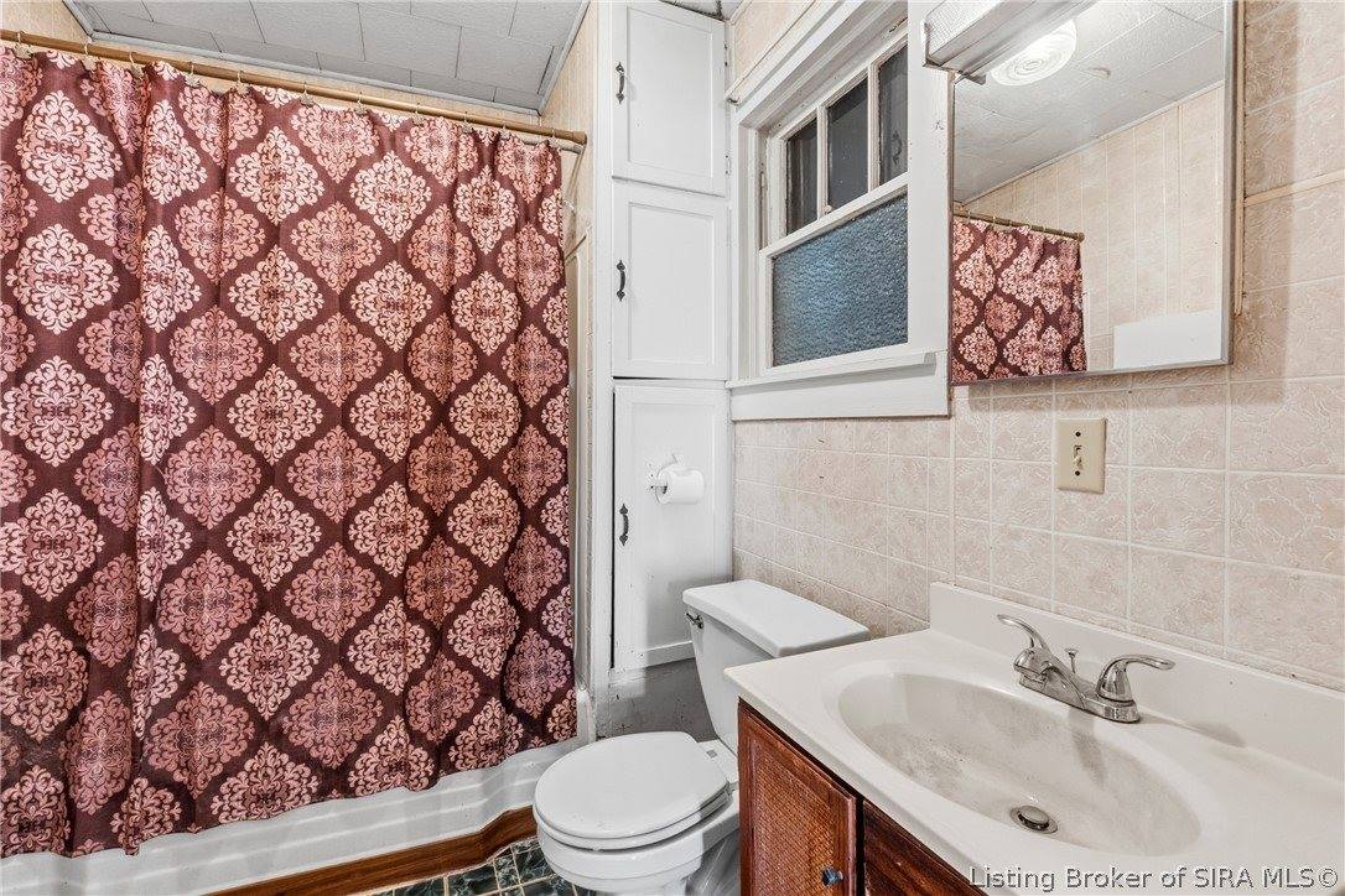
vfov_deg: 77.3
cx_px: 672
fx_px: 560
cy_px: 448
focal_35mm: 15
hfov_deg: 100.4
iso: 400
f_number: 11
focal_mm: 10
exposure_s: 5
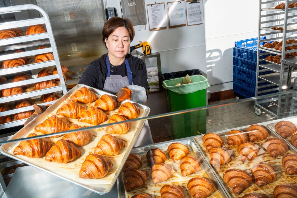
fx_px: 248
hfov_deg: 61.9
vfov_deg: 43.6
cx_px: 148
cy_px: 99
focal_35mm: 30
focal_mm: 20
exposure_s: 1/250
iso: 640
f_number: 13
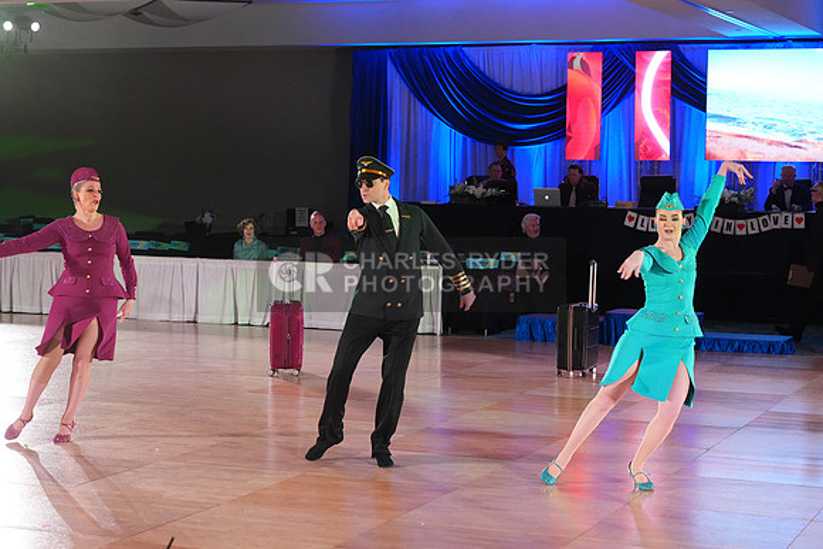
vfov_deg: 19.5
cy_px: 274
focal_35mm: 70
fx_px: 1601
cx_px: 412
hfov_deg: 28.8
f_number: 5.6
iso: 5000
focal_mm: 70
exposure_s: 1/320
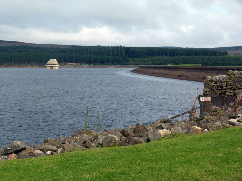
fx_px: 461
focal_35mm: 66
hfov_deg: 29.4
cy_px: 90
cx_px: 121
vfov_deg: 22.3
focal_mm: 11.8
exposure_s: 1/250
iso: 80
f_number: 4.5
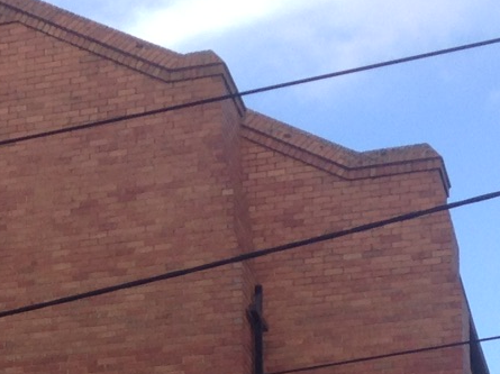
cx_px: -66
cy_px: 641
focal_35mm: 152
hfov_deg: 12.7
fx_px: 2194
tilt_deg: +10.1
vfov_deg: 9.4
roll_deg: -0.8
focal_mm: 4.12
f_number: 2.4
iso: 50
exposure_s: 1/623
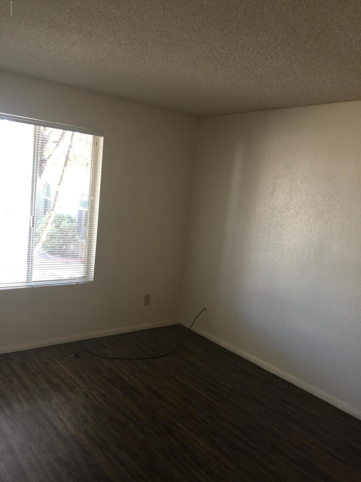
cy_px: 241
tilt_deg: -5.6
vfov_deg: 61.7
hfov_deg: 48.2
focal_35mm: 29
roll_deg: -4.3
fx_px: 403
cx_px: 180
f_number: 2.2
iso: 32
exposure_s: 1/15
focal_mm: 4.15
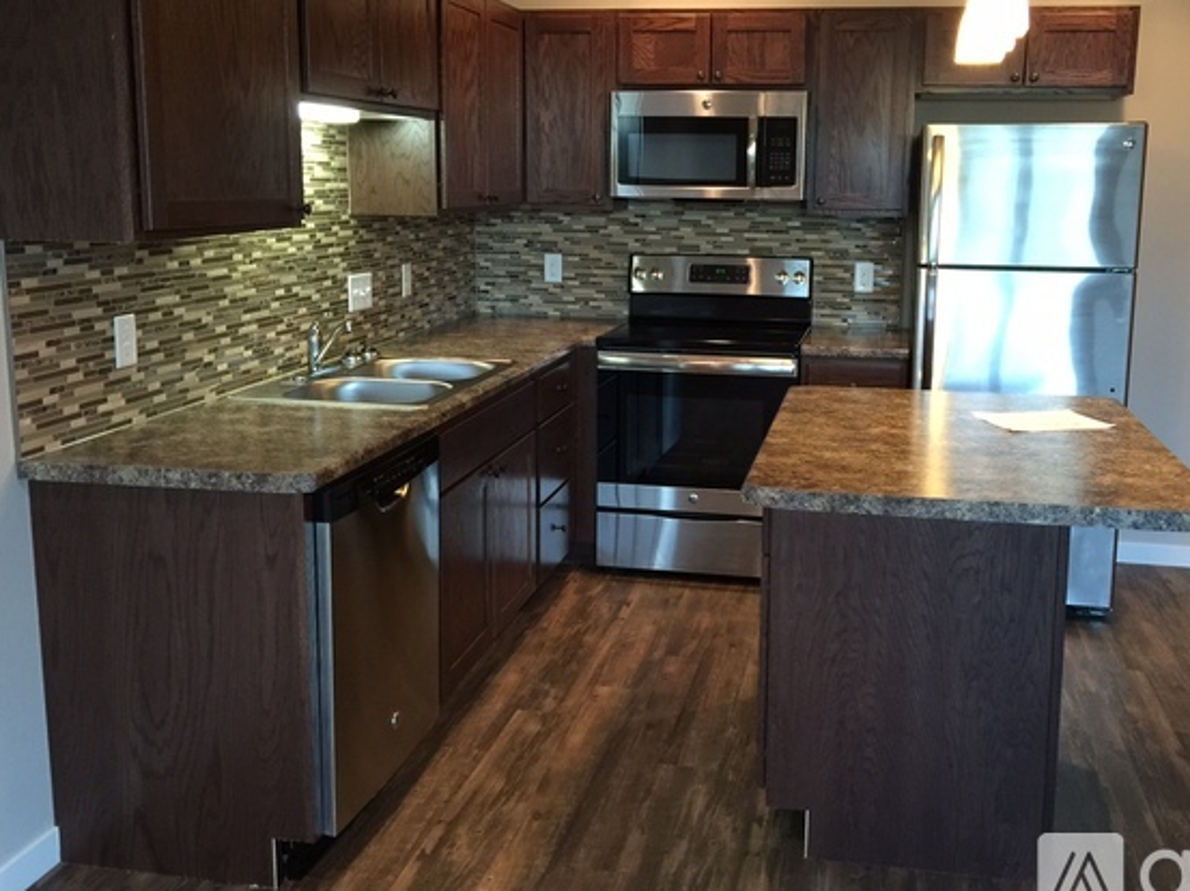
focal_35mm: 35
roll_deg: -1.9
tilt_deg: -8.0
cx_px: 668
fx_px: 1202
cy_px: 381
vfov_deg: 40.6
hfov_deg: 52.5
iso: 125
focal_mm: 4.15
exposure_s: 1/15
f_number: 2.2
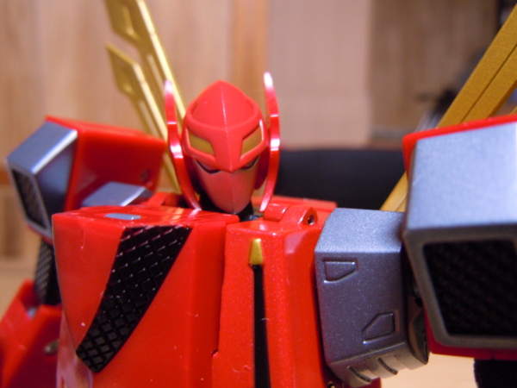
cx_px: 258
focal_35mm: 30
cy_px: 194
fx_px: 448
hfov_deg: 60.0
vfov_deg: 46.8
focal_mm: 5.4
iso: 400
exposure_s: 1/10
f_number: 3.5
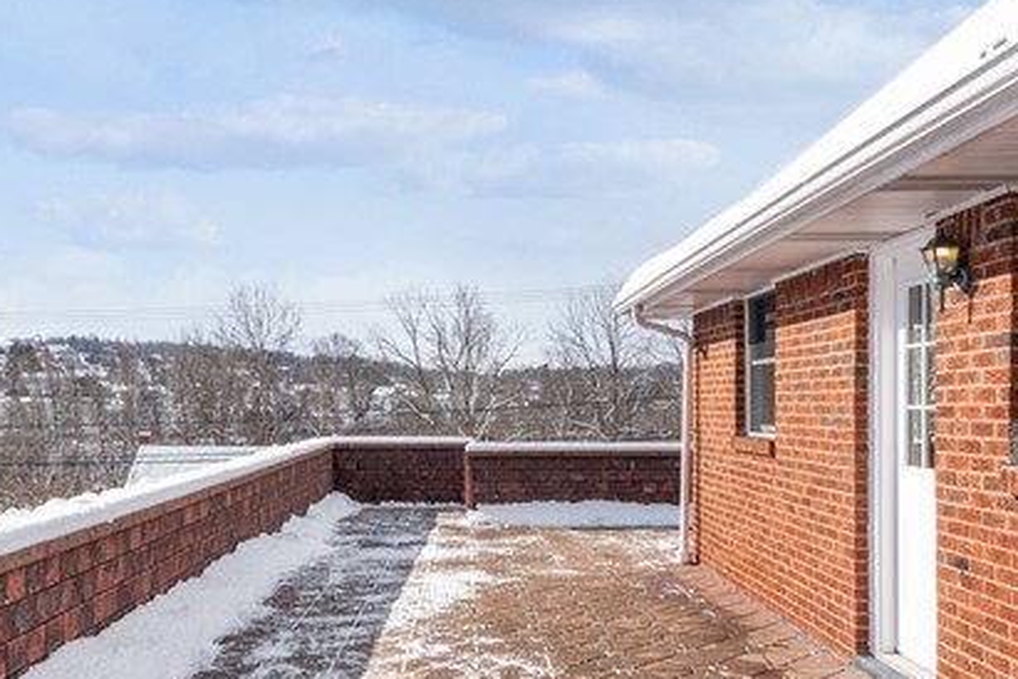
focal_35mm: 37
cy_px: 404
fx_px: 1046
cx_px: 459
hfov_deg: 51.8
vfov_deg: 35.8
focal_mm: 14
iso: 50
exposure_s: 1/50
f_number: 11
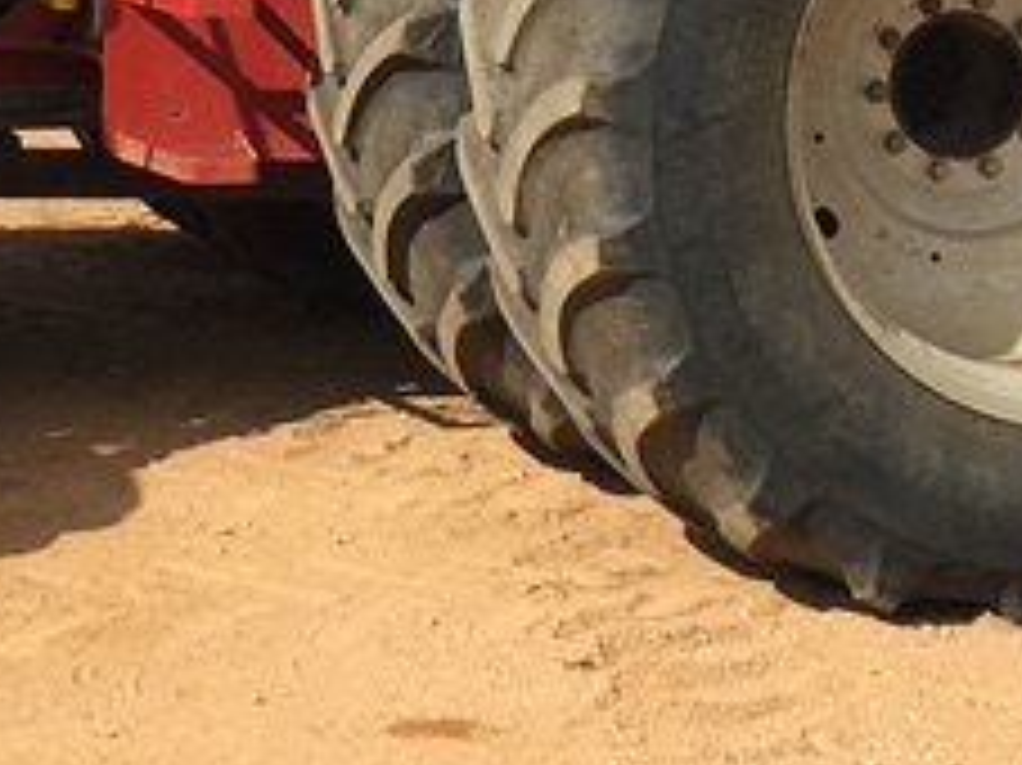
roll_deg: -2.0
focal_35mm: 131
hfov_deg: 14.6
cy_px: -234
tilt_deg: +0.5
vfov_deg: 11.0
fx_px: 3866
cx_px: -216
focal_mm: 4.15
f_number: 2.2
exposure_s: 1/1508
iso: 25
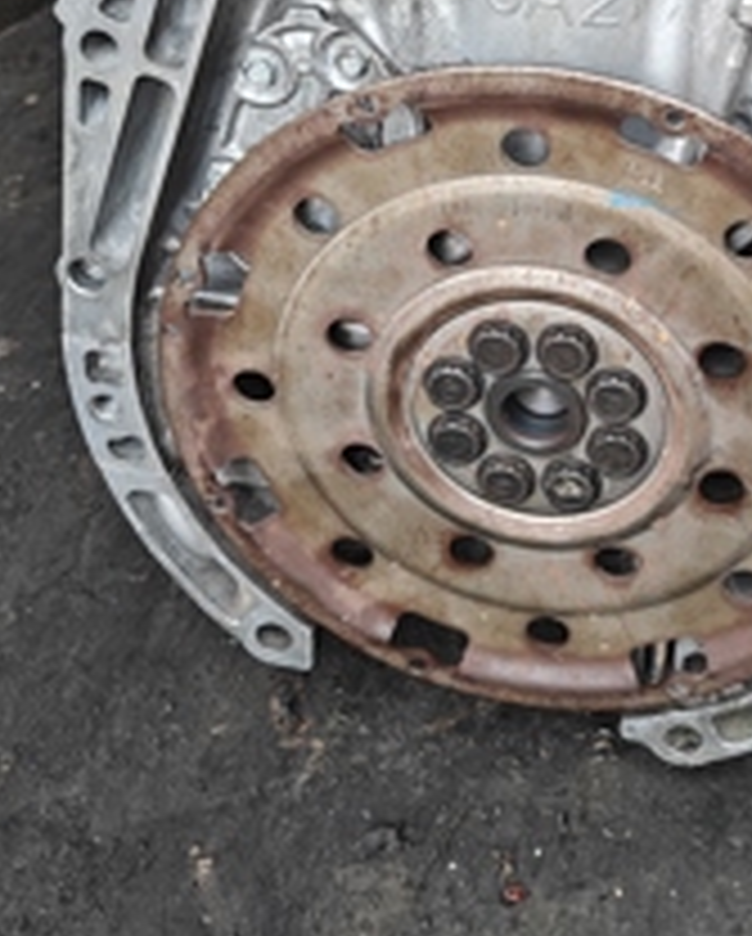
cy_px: -108
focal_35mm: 54
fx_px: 1499
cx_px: 630
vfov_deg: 30.7
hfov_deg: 27.4
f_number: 1.8
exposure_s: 1/100
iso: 640
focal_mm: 5.59
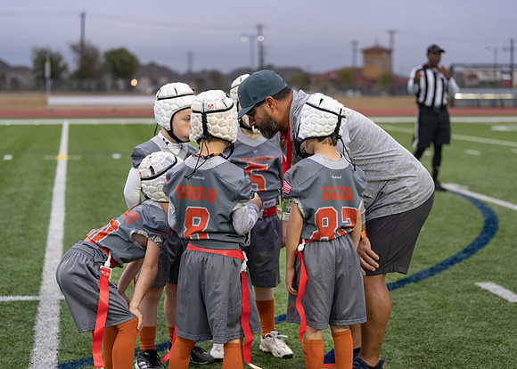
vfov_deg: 19.4
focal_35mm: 73
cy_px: 184
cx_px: 258
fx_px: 1077
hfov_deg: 27.0
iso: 800
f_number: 2.8
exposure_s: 1/1000
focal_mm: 70
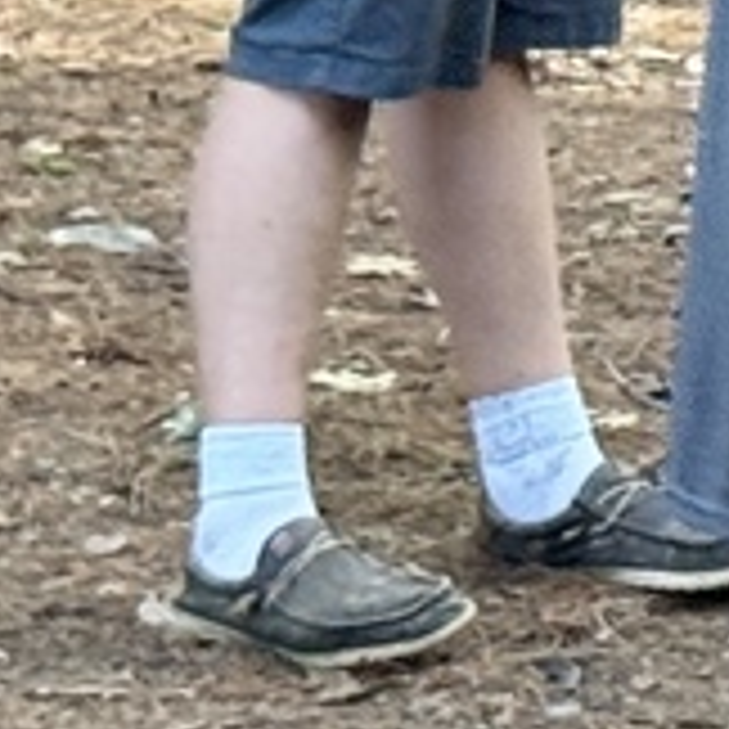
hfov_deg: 6.0
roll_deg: -1.3
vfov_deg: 6.4
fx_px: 6409
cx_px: 2286
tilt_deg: -1.1
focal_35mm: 269
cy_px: -324
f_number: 1.78
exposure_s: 1/60
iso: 160
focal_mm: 6.76
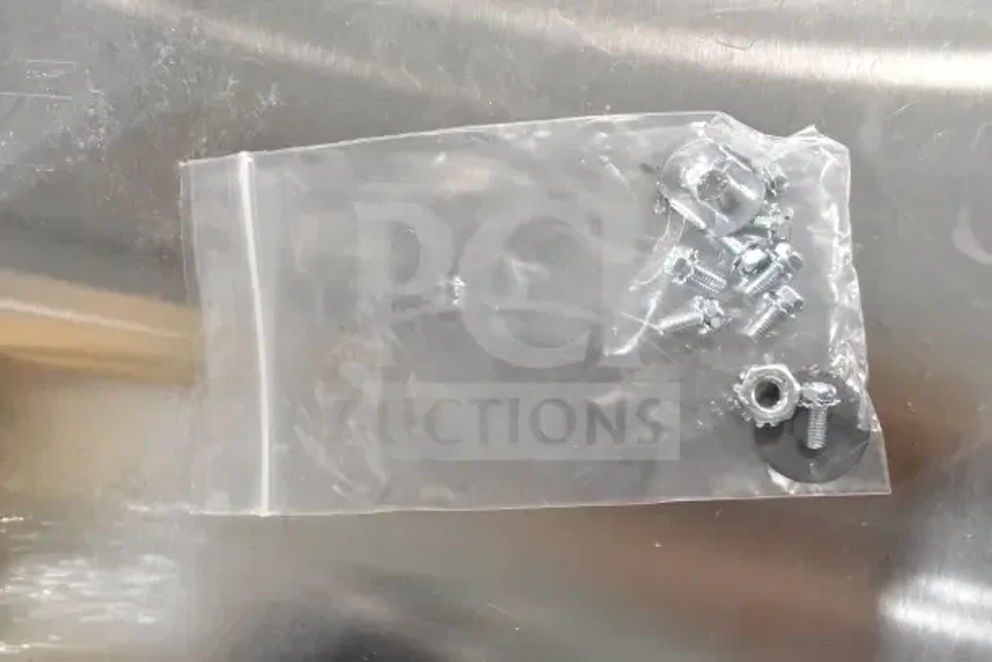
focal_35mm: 30
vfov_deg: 43.6
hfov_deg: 61.9
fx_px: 827
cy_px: 331
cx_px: 496
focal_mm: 20
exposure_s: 1/160
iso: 6400
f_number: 6.3
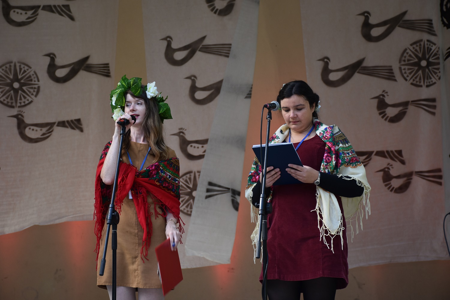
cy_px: 150
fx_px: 1125
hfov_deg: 22.6
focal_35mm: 90
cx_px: 225
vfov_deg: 15.2
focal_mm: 60
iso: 200
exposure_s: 1/125
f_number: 5.6
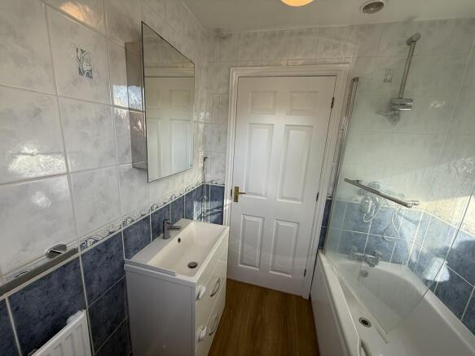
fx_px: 192
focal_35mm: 14
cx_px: 238
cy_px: 178
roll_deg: -3.7
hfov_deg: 102.1
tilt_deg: -12.3
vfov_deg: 85.7
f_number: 2.2
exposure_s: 1/161
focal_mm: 2.22
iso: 50
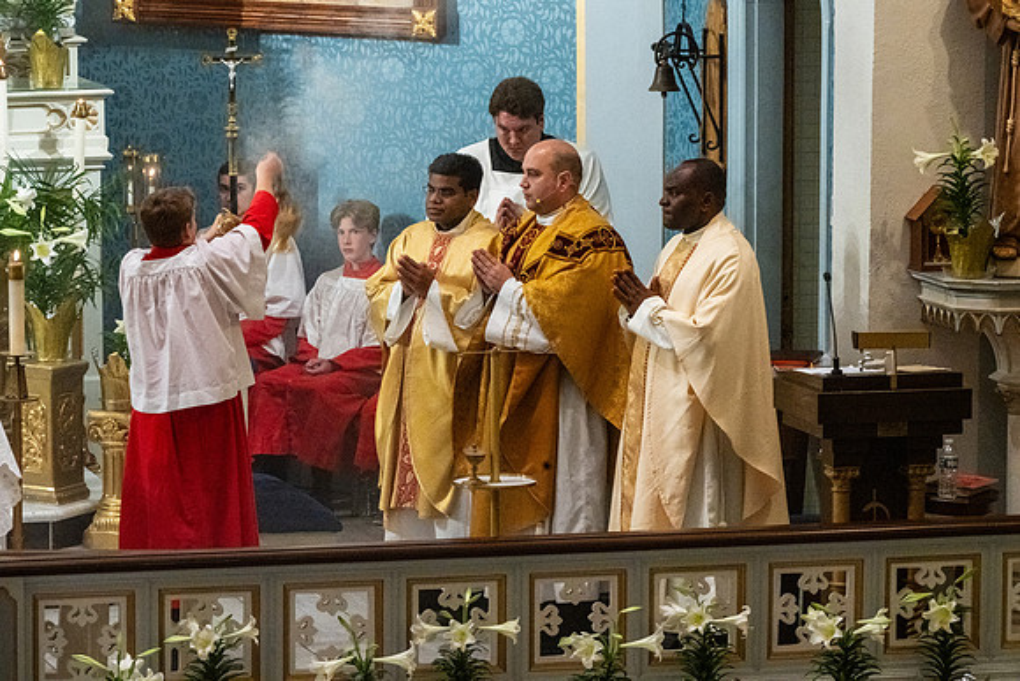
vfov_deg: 6.1
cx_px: 578
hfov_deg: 9.1
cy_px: 295
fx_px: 6428
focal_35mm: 227
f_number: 14
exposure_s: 1/60
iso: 5000
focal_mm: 200
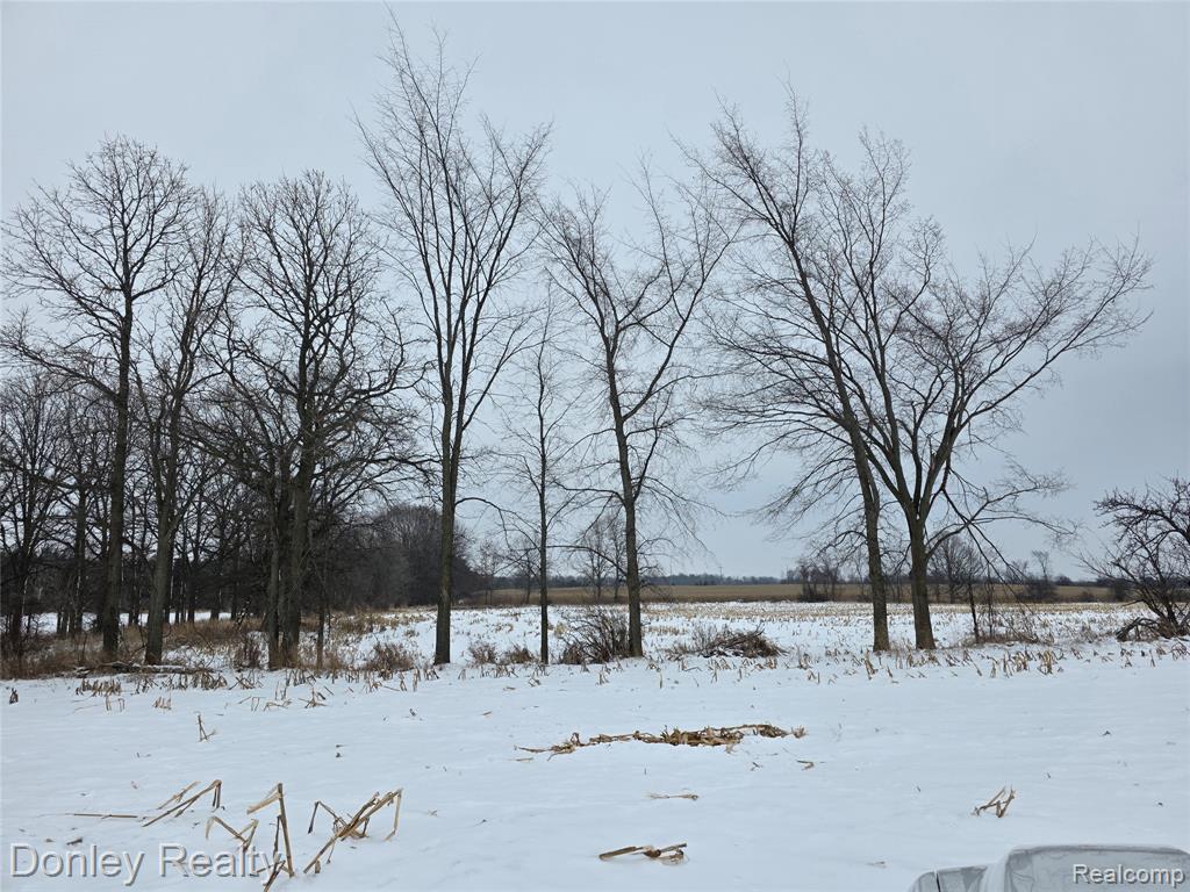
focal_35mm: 23
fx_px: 791
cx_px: 595
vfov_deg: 58.9
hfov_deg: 73.9
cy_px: 446
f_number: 1.7
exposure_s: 1/3891
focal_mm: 6.3
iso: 80
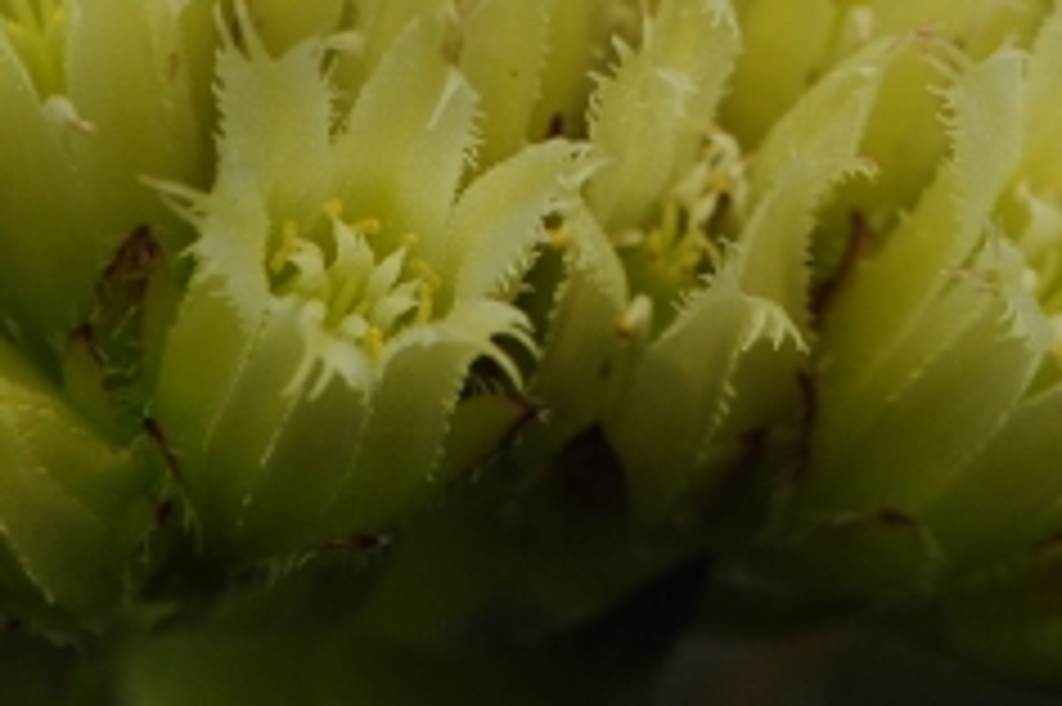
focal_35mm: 434
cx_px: 972
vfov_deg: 3.2
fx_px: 12785
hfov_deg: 4.8
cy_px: -495
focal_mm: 85
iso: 200
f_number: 9
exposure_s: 1/200
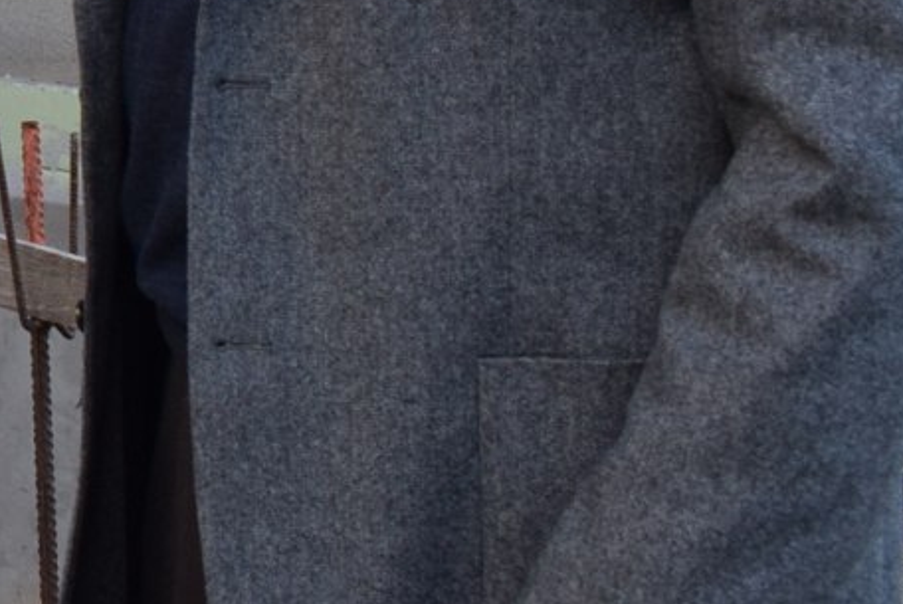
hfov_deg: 14.4
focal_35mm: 124
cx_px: -751
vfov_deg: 10.4
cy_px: -513
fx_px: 3113
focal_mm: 18
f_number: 7.1
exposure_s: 1/200
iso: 400
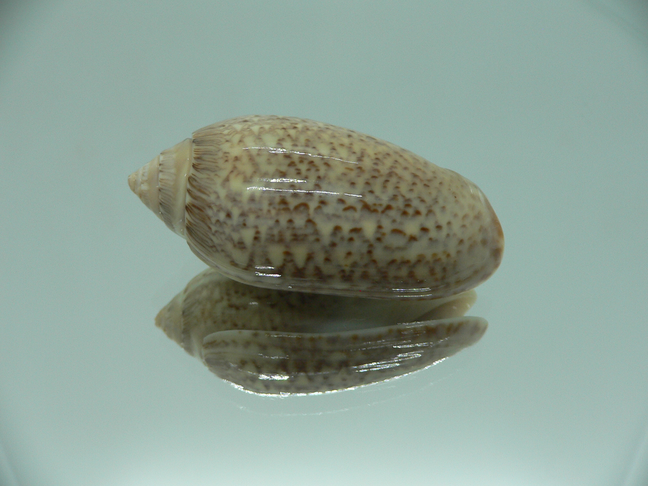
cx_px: 324
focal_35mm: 35
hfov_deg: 52.6
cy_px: 243
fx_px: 655
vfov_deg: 40.7
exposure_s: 1/60
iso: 80
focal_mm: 4.6
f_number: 2.8
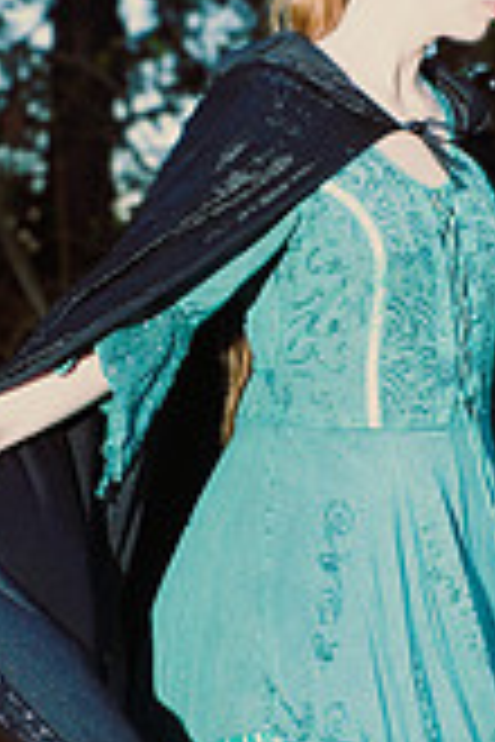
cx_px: 472
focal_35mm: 98
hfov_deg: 13.8
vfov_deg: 20.6
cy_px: 607
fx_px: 2021
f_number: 5.6
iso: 400
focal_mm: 24
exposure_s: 1/80
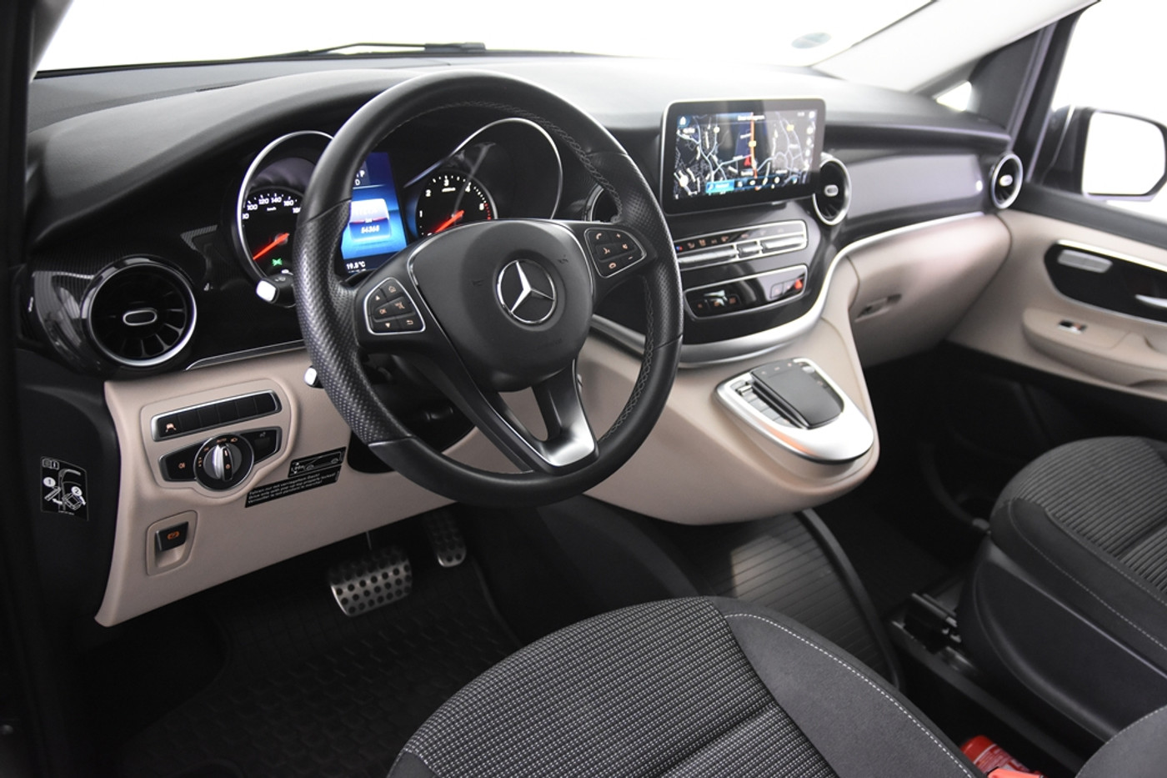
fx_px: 972
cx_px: 584
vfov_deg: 43.6
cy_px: 389
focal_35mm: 30
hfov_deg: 61.9
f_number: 2.8
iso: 2800
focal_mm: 20
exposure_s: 1/30
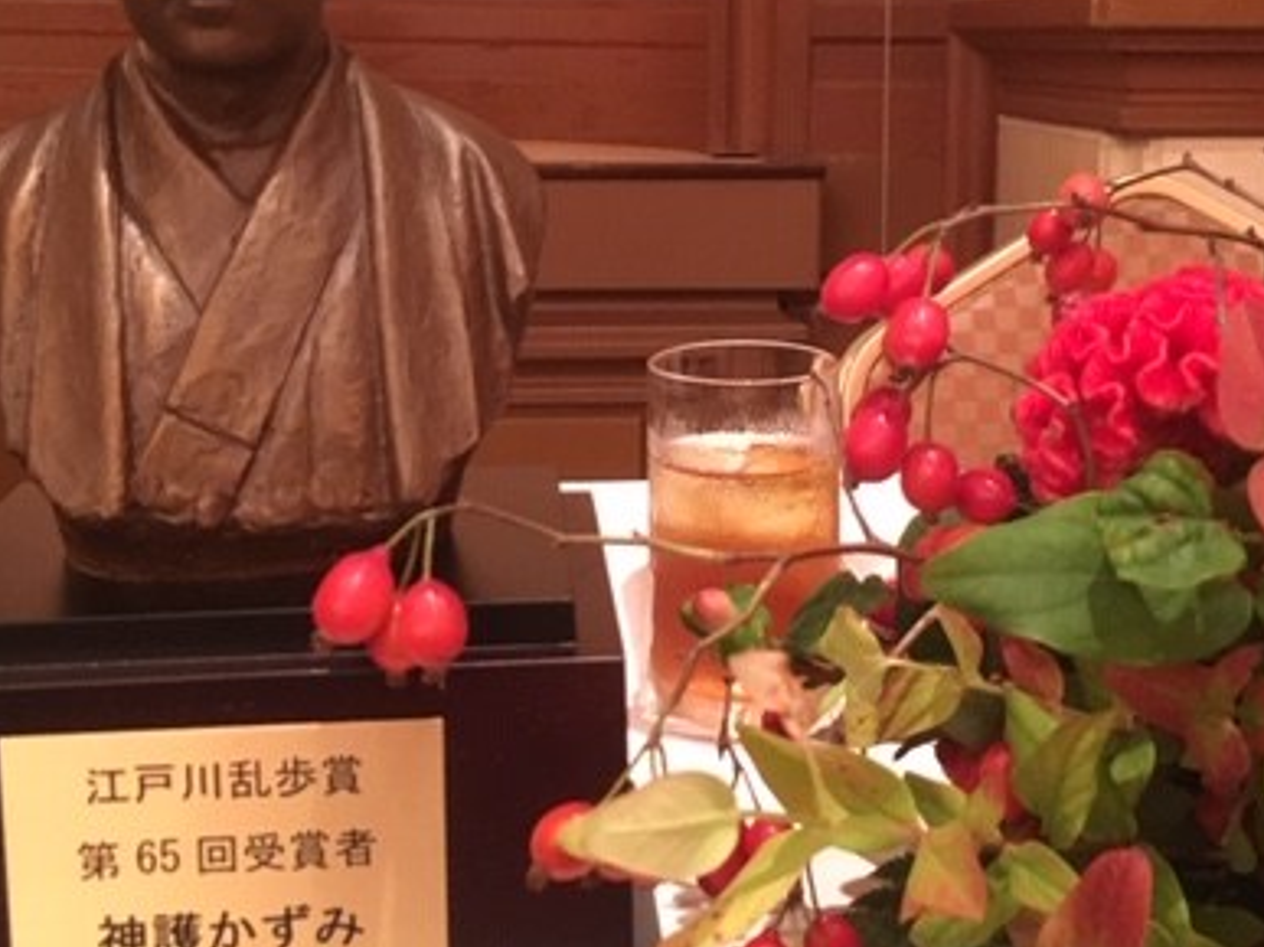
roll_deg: -2.1
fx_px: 1752
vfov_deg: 30.2
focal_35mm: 48
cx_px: 673
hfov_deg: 39.7
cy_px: 376
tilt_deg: -9.8
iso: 400
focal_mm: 4.15
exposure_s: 1/15
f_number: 2.2
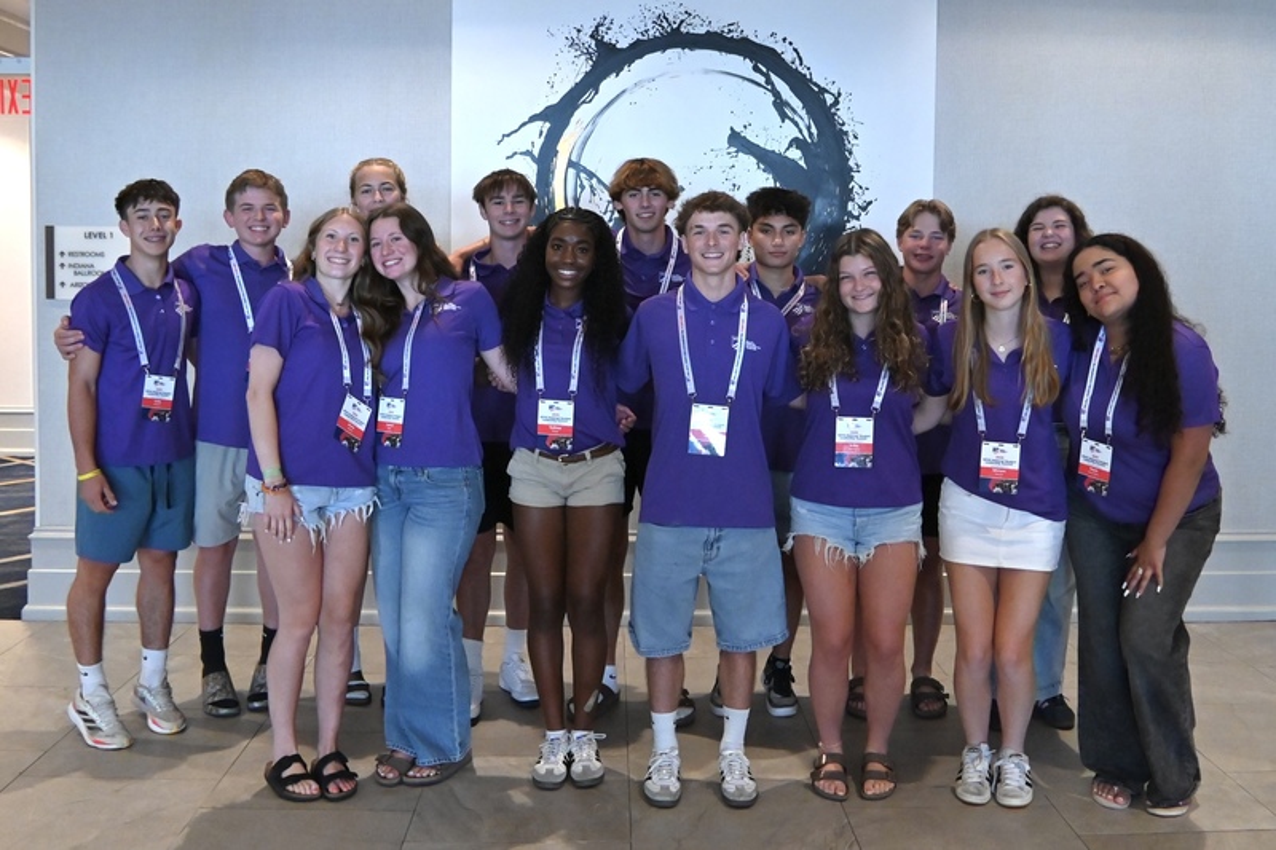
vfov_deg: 47.9
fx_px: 957
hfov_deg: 67.4
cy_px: 425
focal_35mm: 27
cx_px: 638
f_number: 5
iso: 3200
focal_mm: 18
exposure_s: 1/250
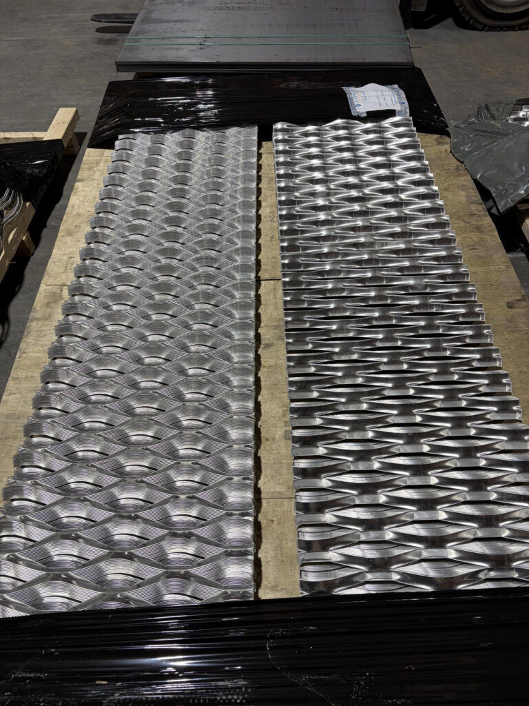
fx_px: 530
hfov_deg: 53.1
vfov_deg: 67.3
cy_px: 353
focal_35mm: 26
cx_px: 264
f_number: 1.6
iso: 40
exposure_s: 1/100
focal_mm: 6
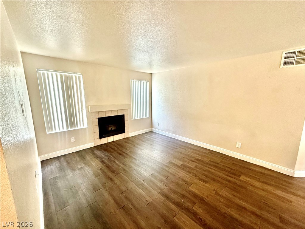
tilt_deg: -8.7
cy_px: 114
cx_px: 152
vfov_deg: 85.7
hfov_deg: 102.1
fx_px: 123
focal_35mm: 14
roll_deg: -0.4
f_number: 2.2
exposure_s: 1/60
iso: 200
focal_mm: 2.22
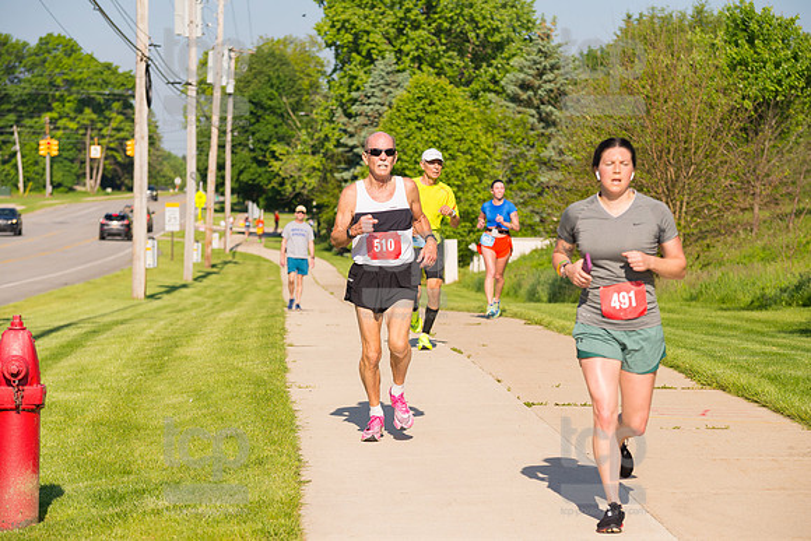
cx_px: 406
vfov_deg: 11.4
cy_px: 270
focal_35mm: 120
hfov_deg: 17.1
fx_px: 2704
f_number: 5.6
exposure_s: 1/2000
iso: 400
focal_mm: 120
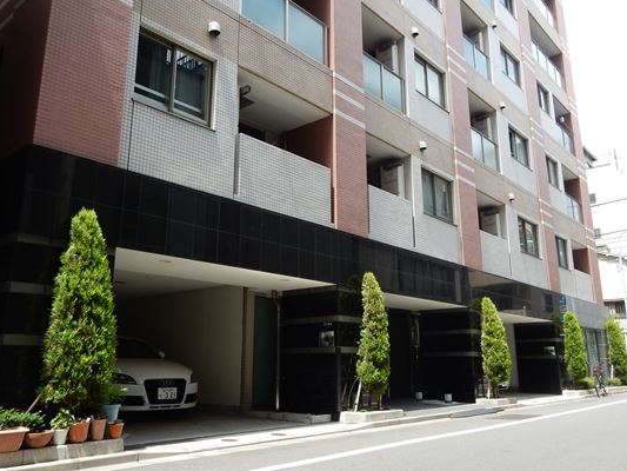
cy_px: 214
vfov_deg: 46.8
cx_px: 315
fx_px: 544
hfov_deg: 60.0
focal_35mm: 30
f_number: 3.7
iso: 125
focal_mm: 4.5
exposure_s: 1/250
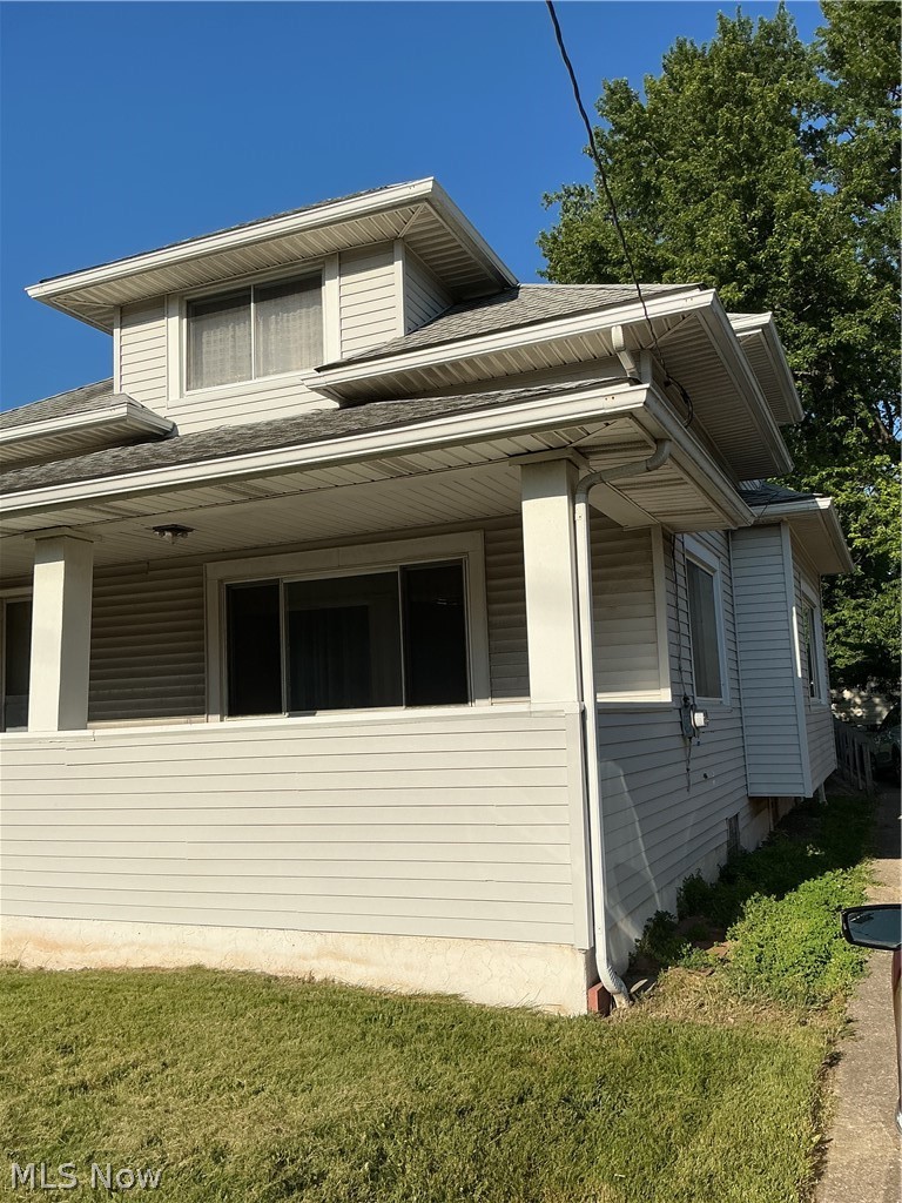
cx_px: 451
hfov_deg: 48.2
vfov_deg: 61.7
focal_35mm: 29
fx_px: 1008
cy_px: 602
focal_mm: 3
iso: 25
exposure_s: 1/3788
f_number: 1.8
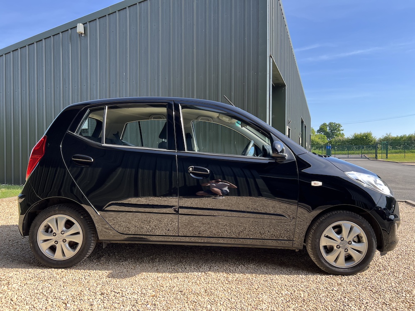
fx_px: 312
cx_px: 208
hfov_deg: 67.3
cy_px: 156
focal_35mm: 26
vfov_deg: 53.1
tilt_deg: -1.3
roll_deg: +0.3
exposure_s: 1/840
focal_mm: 5.7
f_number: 1.5
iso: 50
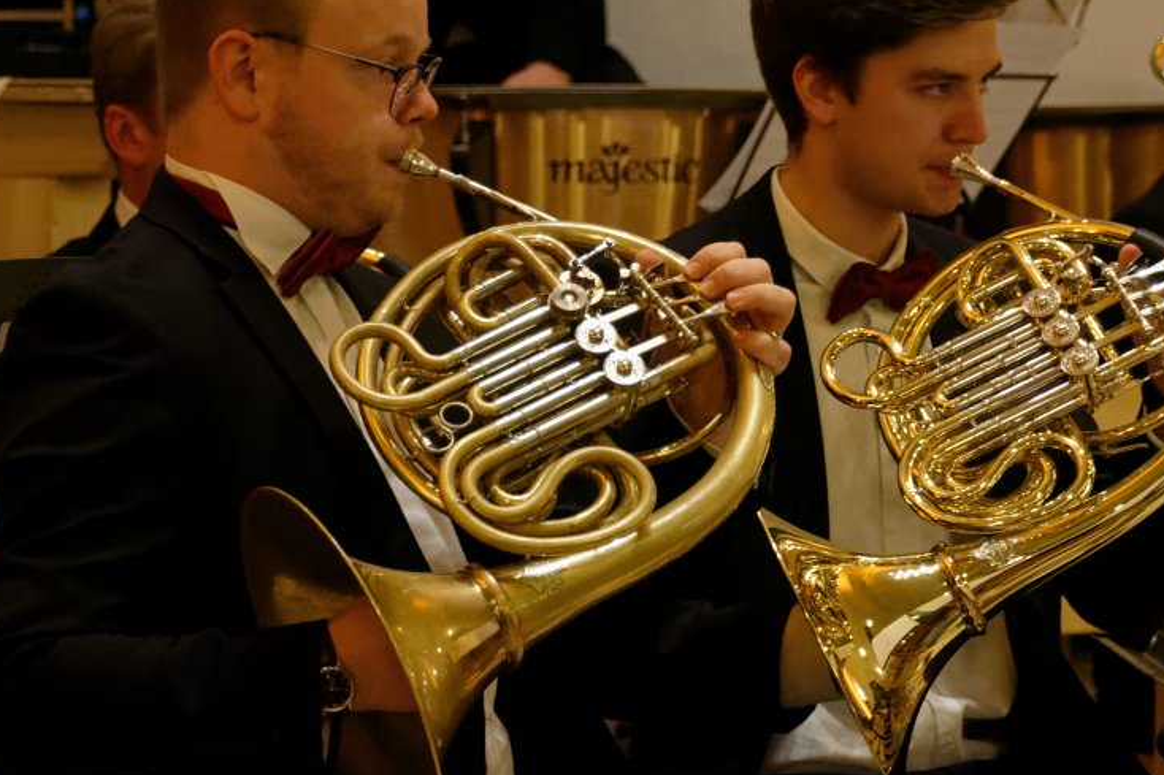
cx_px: 644
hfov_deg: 11.2
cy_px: 294
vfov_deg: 7.5
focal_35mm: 184
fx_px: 5948
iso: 11400
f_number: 5.3
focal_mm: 90
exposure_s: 1/160
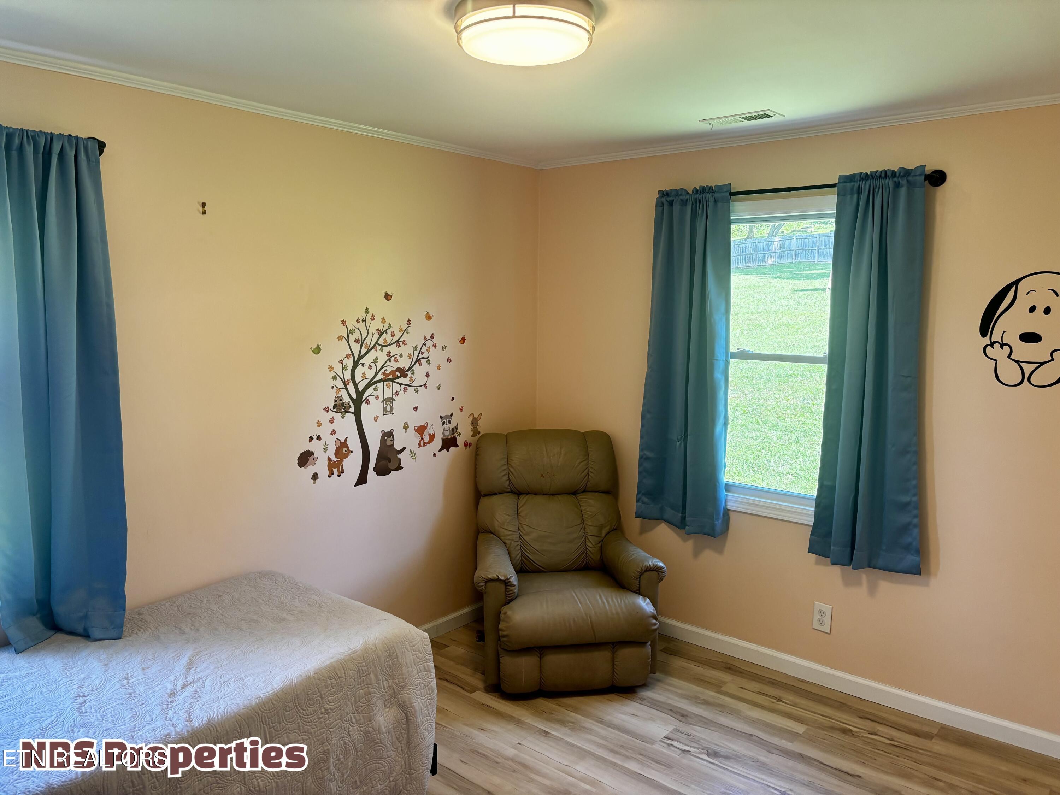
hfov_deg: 67.3
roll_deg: -1.1
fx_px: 796
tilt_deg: -6.5
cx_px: 530
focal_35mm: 26
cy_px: 398
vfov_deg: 53.1
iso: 125
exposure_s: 1/120
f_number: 1.6
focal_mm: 5.96
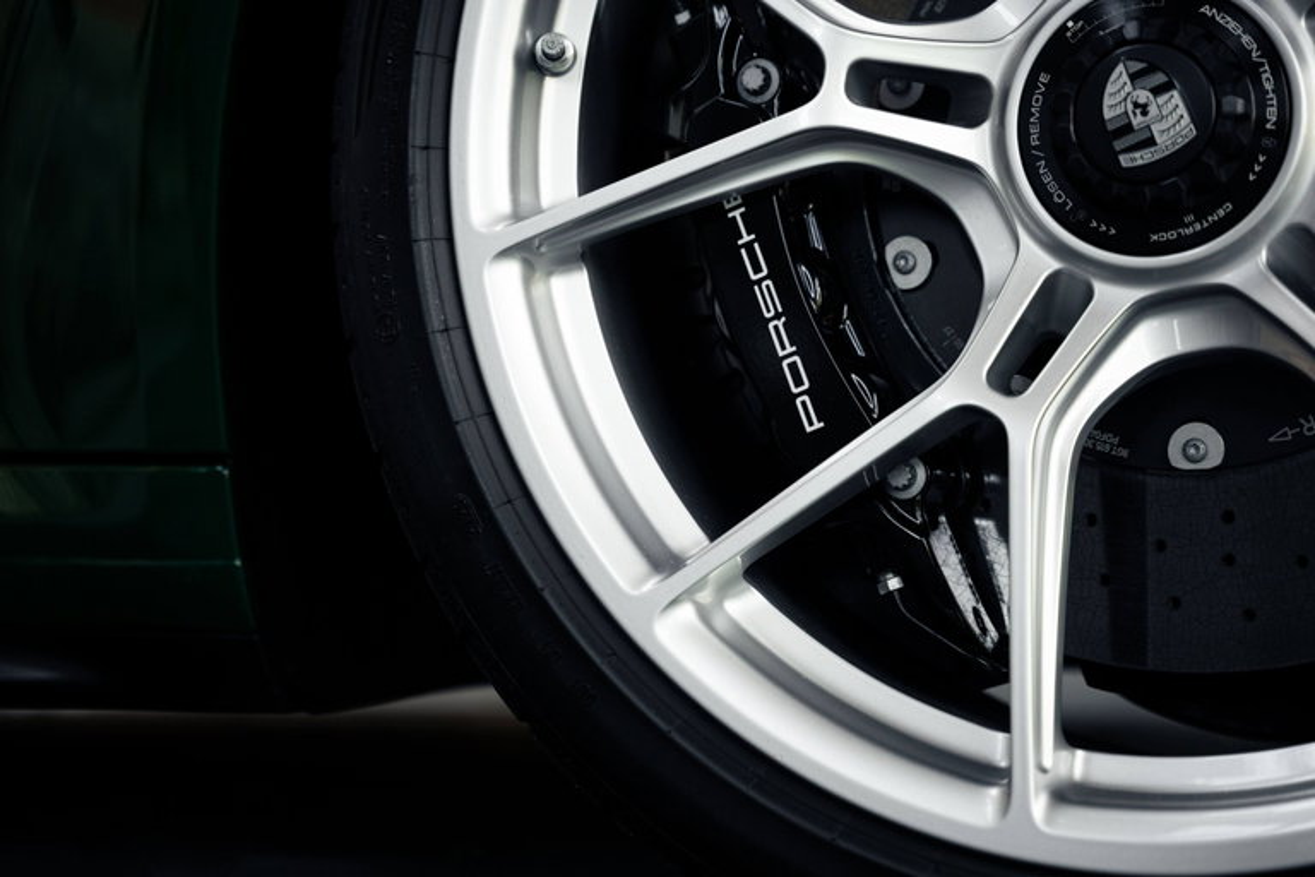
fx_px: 2636
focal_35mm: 72
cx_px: 658
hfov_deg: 28.0
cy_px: 438
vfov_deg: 18.9
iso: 640
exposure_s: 1/250
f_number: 2.8
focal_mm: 70
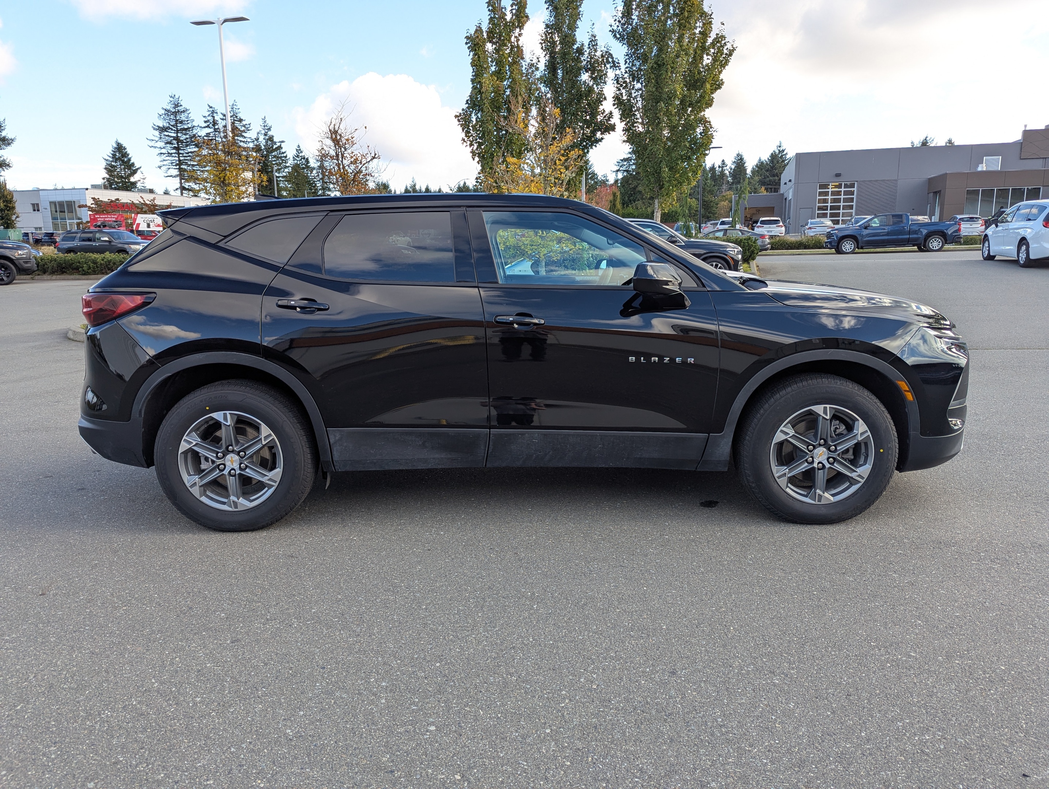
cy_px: 394
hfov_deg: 71.5
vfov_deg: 56.9
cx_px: 524
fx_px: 728
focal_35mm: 24
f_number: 1.85
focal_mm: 6.81
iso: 36
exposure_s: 1/497
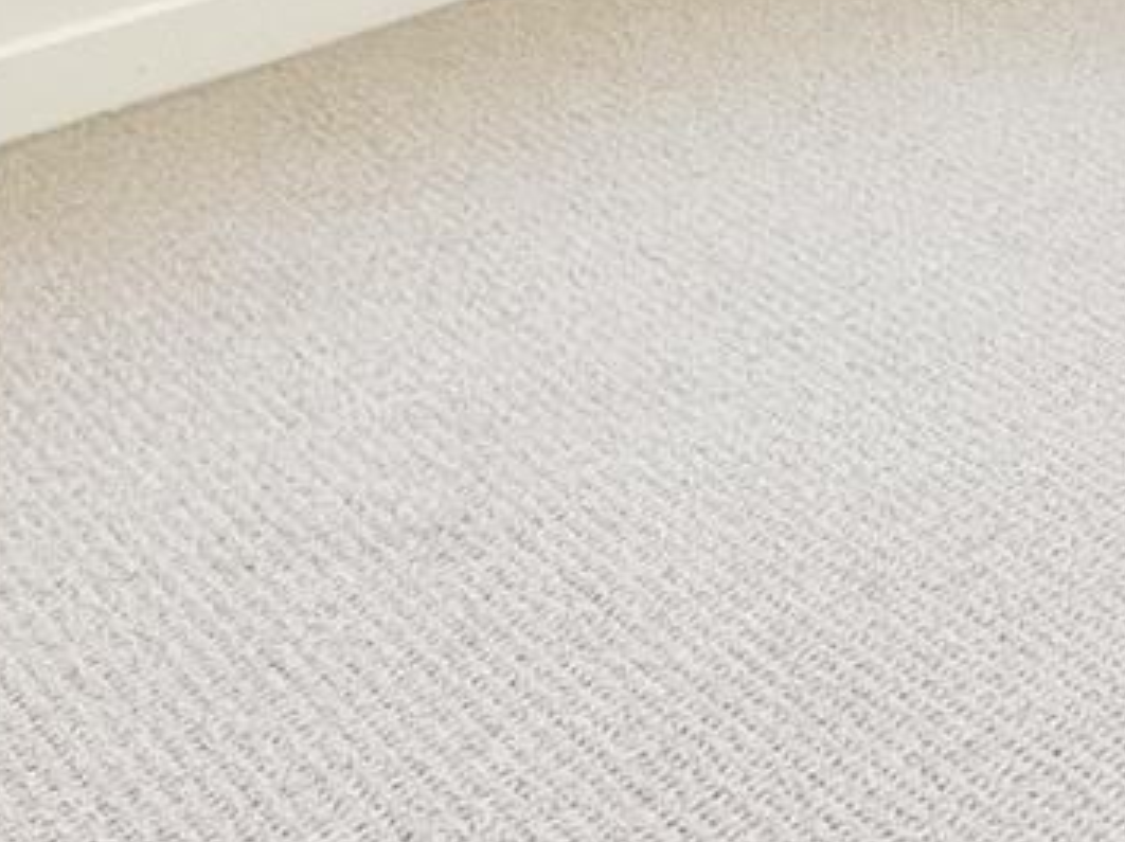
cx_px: 820
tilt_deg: -8.8
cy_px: -680
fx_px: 2631
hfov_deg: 23.9
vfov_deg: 15.6
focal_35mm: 81
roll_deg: +0.6
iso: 50
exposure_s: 1/120
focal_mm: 2.22
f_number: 2.2
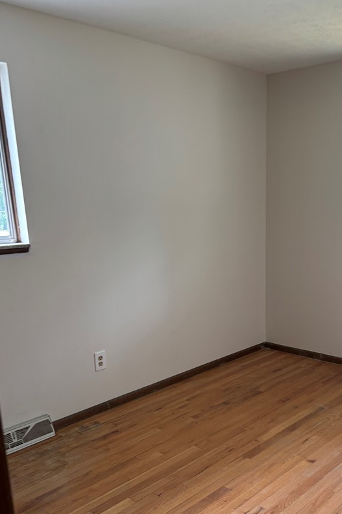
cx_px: 239
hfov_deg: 37.3
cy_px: 324
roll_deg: +1.4
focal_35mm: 35
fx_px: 499
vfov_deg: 53.8
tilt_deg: -12.0
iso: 125
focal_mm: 5.96
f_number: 1.6
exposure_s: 1/60
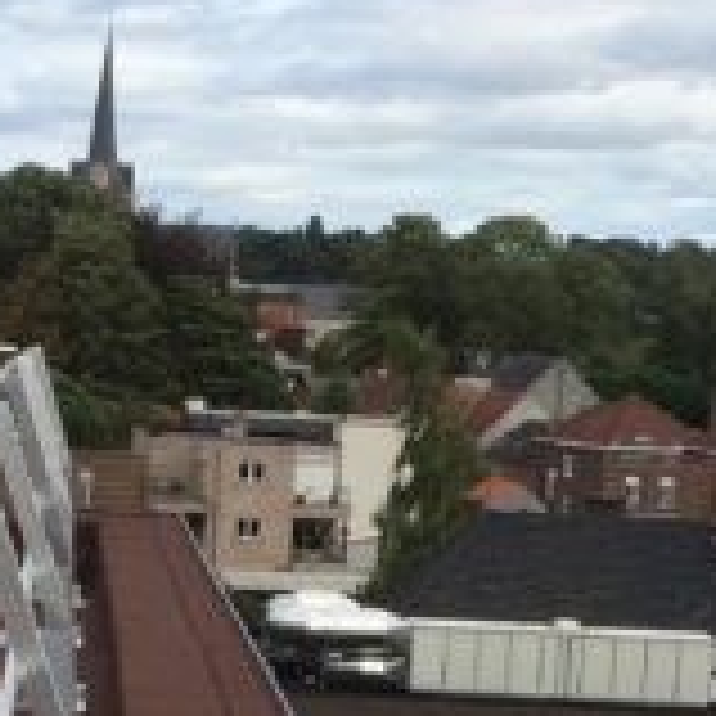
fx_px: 2715
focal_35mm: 116
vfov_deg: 14.7
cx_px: 131
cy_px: 757
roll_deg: -2.5
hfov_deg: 14.9
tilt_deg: -7.5
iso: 32
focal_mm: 4.15
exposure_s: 1/2053
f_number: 2.2
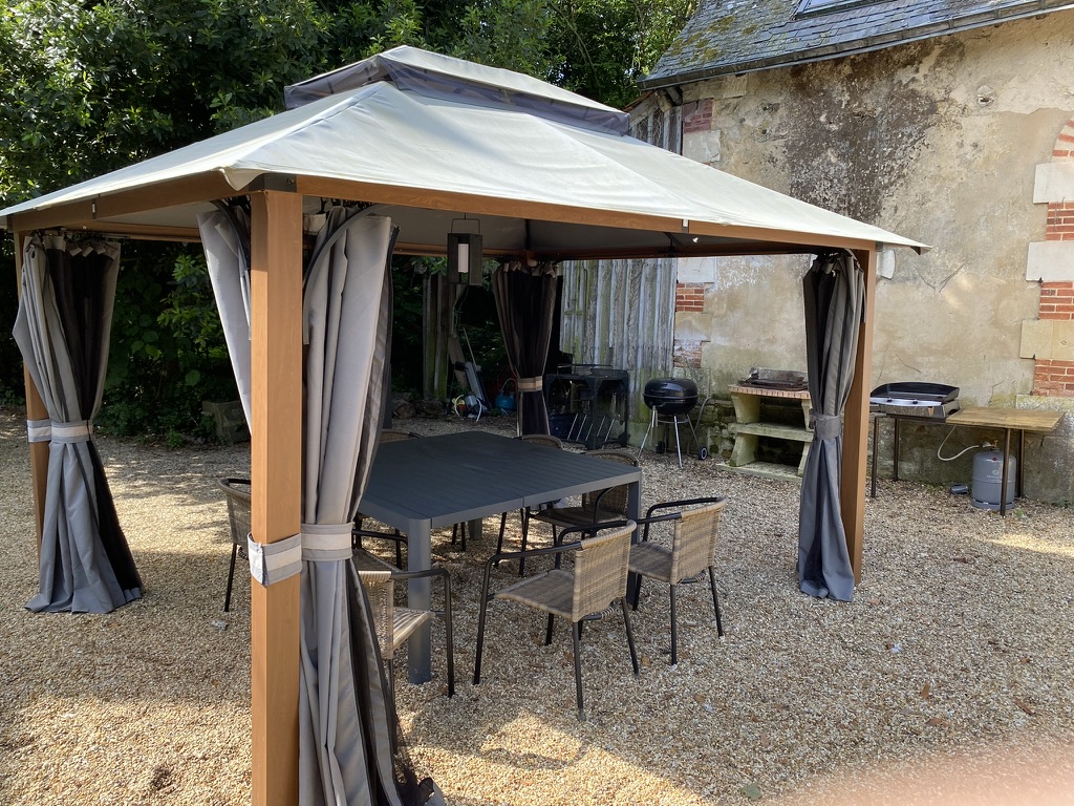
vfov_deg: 53.1
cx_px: 537
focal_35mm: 26
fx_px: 807
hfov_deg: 67.3
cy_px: 403
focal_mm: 4.25
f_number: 1.8
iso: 32
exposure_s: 1/377
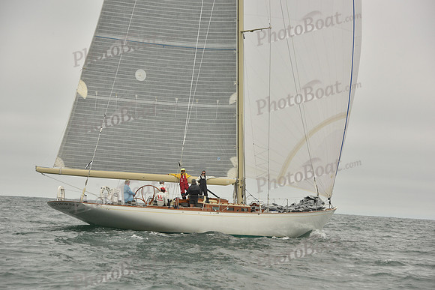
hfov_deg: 13.2
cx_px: 218
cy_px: 145
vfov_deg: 8.9
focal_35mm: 155
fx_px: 1873
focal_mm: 155
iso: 320
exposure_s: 1/800
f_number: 10
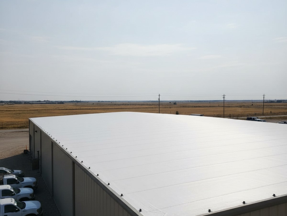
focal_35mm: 23
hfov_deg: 73.9
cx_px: 144
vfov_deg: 58.9
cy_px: 108
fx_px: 191
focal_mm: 6.4
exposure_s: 1/1060
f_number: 1.8
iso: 507
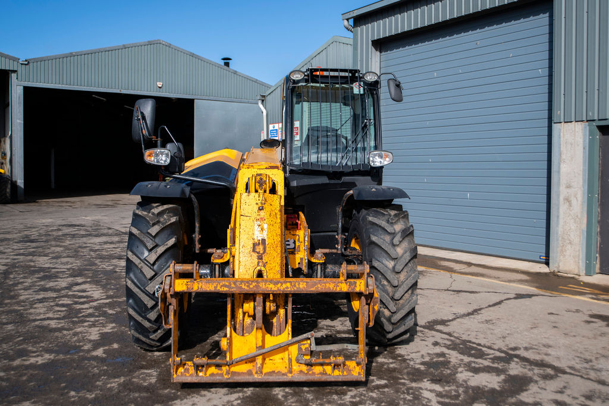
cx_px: 315
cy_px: 196
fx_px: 613
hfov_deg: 52.8
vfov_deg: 36.7
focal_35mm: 36
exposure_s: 1/1600
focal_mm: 35
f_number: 5
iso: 250
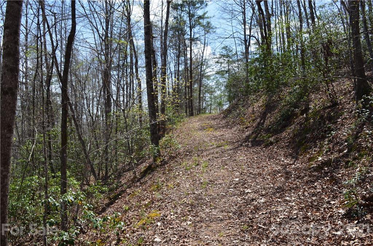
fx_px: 372
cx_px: 186
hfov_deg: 53.3
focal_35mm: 36
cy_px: 123
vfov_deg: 36.7
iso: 280
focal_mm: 24
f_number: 10
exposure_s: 1/250
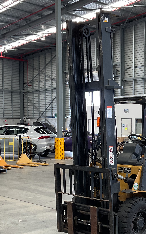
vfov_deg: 33.9
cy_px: 141
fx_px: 382
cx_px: 115
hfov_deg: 21.4
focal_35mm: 60
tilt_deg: -2.6
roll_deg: -1.7
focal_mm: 3
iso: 40
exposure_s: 1/100
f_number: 1.8
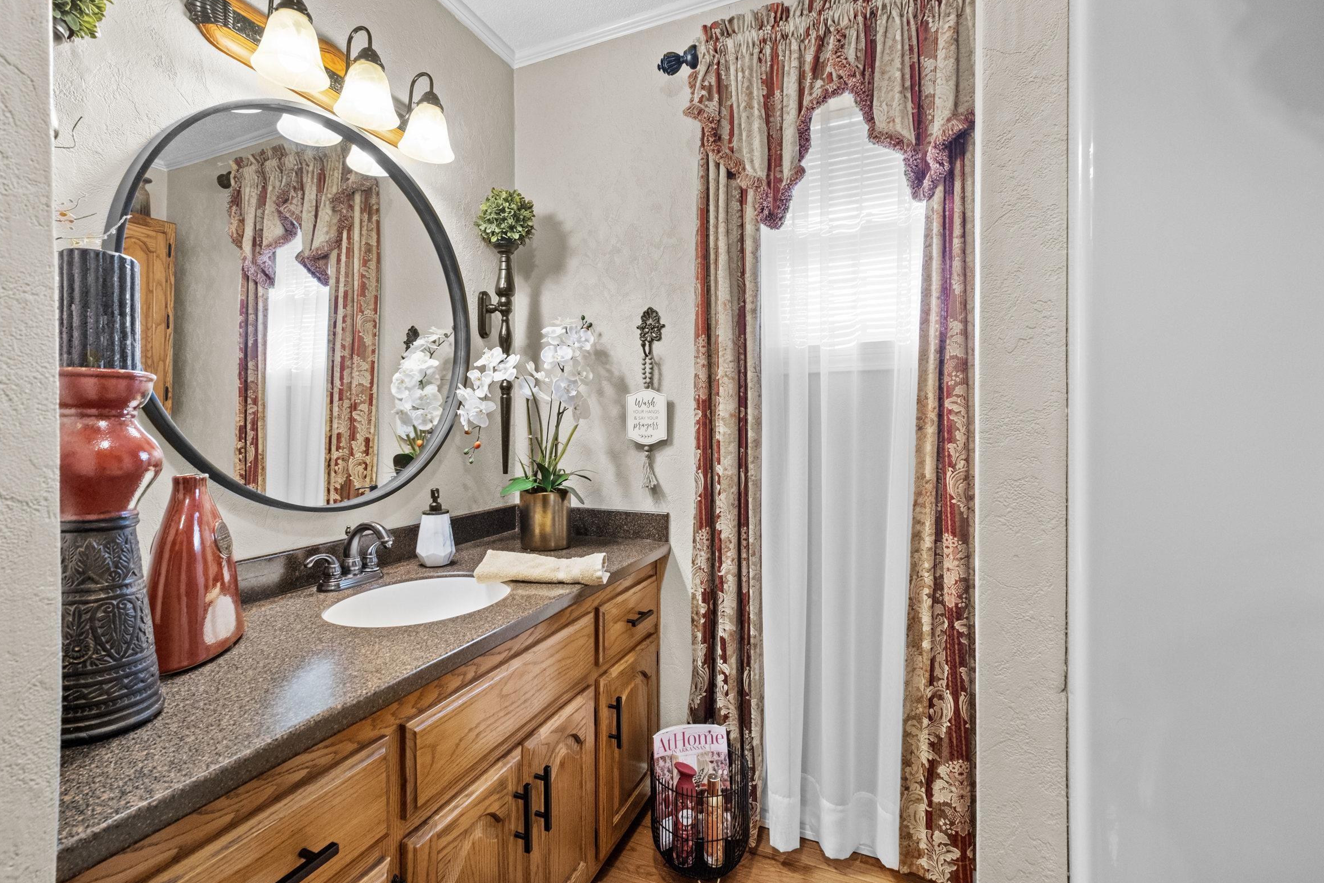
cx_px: 628
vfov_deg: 73.7
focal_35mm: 16
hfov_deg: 96.6
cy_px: 429
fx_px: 588
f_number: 5.6
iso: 800
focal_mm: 10
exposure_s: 1/4
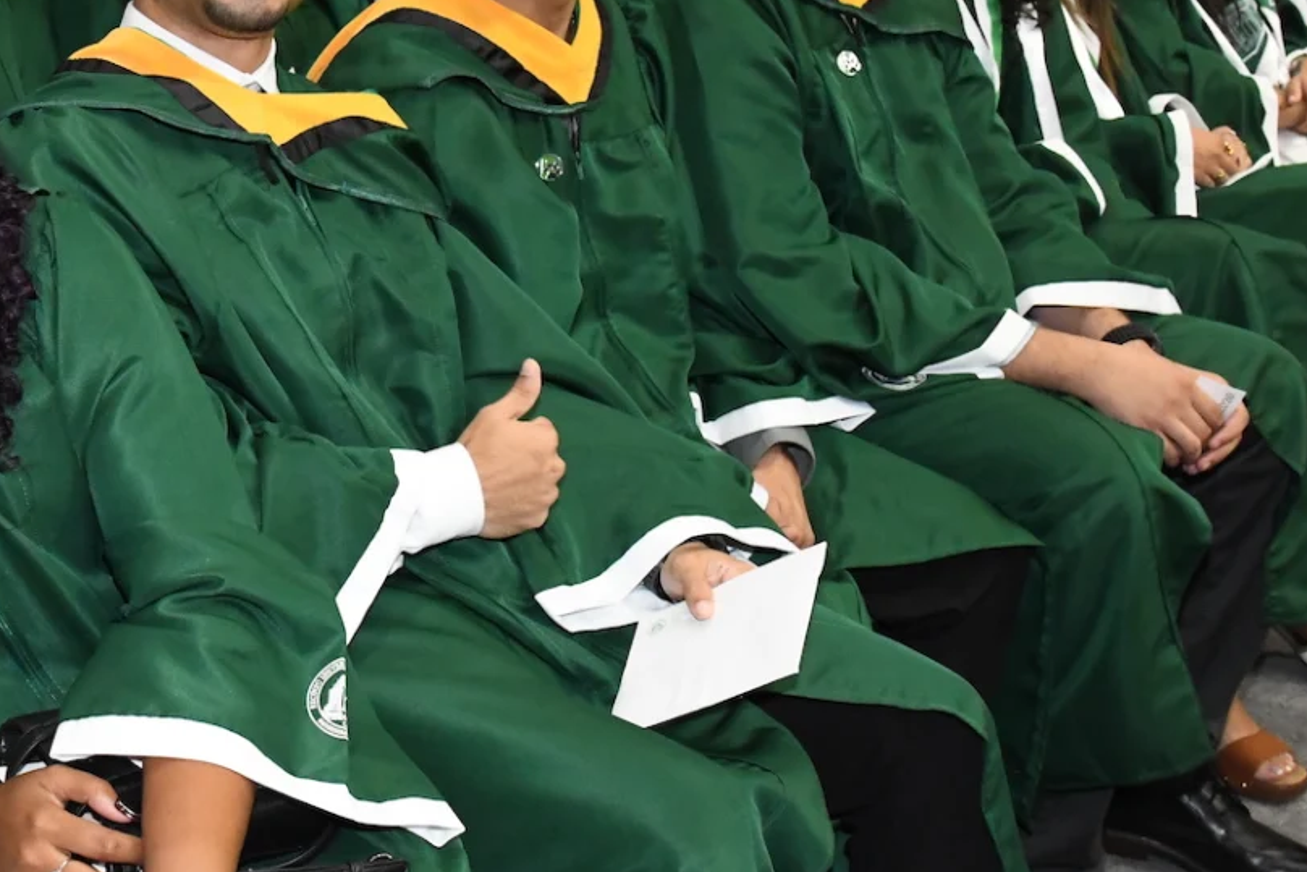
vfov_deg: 17.9
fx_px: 2760
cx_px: 115
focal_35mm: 76
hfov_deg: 25.7
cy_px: 244
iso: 5000
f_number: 8
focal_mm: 27
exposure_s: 1/250
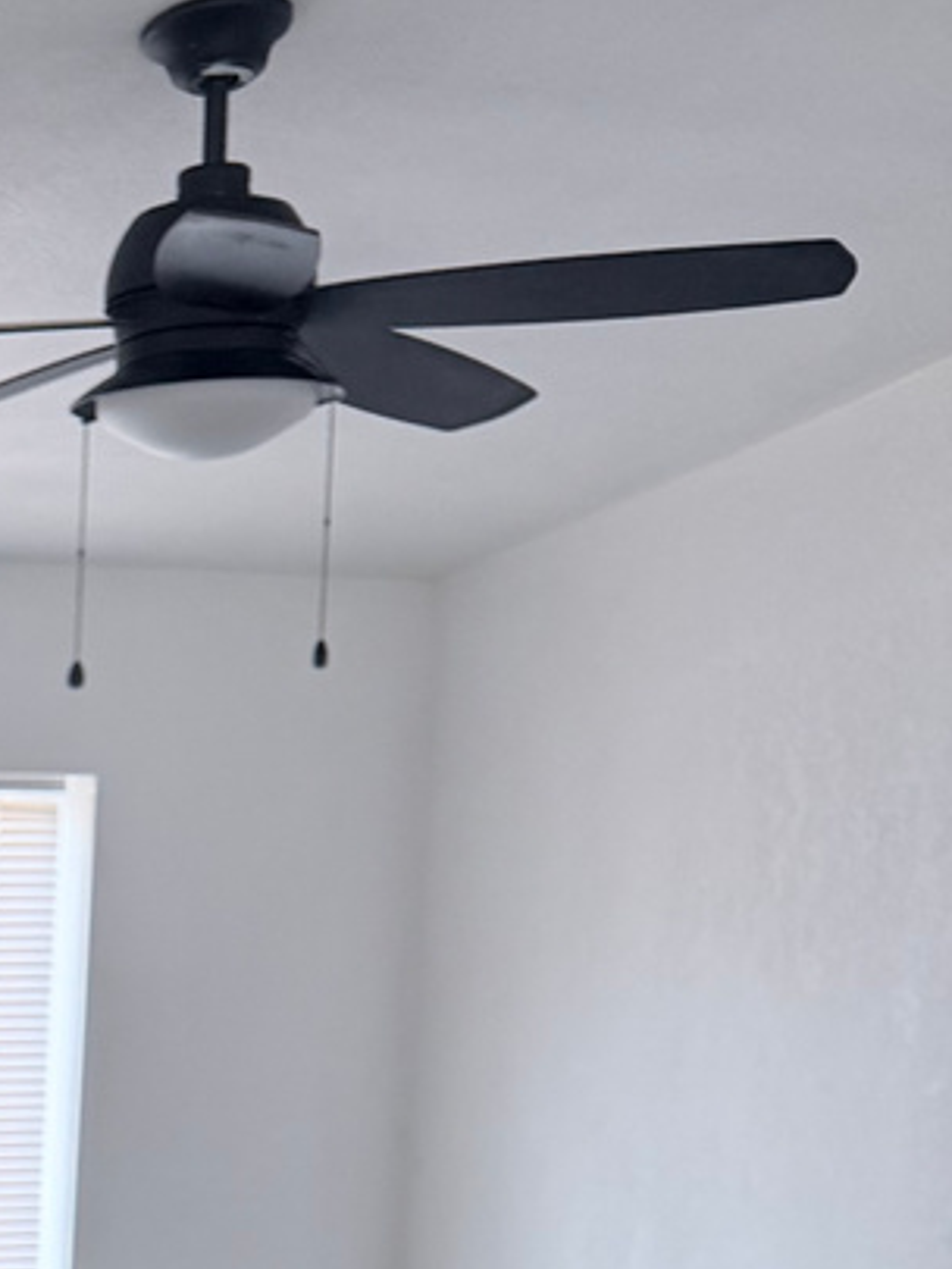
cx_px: -846
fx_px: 3335
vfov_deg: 19.7
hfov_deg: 14.1
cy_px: 1670
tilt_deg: -8.9
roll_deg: +0.4
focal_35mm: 91
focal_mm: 6.76
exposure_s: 1/121
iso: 100
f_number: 1.78
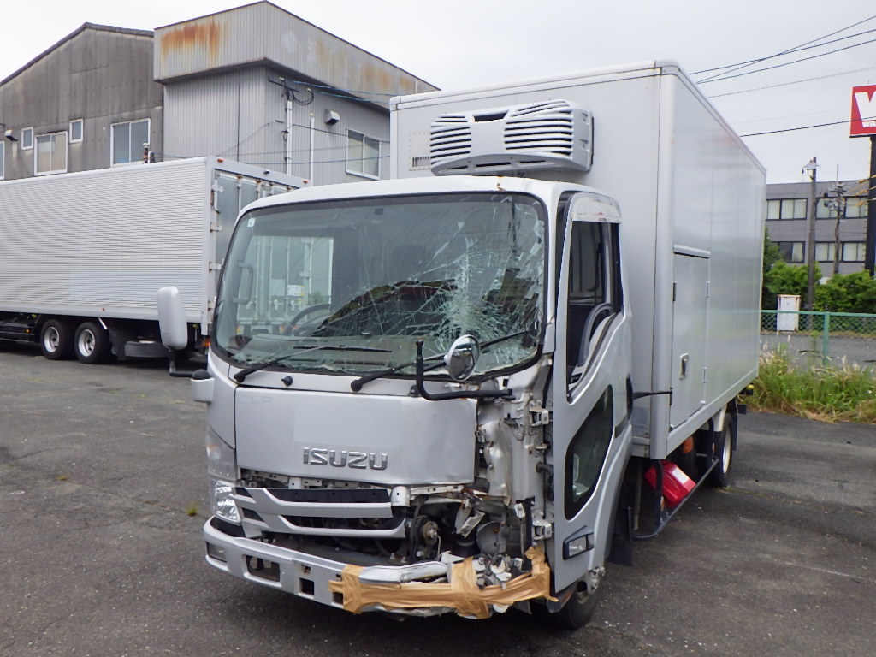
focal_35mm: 28
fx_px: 709
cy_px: 328
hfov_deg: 63.4
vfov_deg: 49.7
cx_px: 438
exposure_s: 1/1000
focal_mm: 5
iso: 250
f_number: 4.2
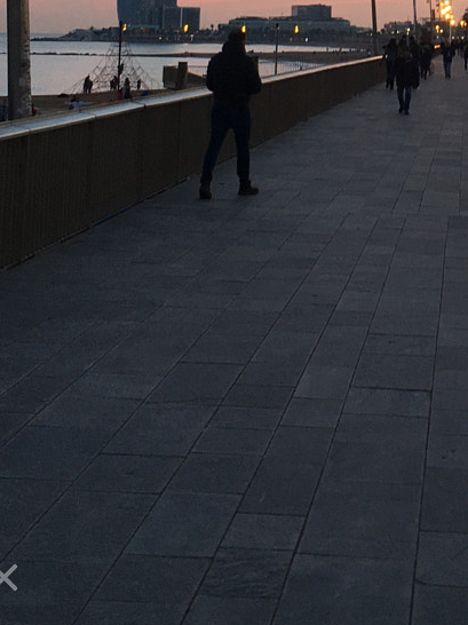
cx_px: 420
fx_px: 1533
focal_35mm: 85
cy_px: -175
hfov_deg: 17.1
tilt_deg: +7.9
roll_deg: -1.6
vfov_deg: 21.0
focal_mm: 4.15
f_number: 2.2
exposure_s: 1/50
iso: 32
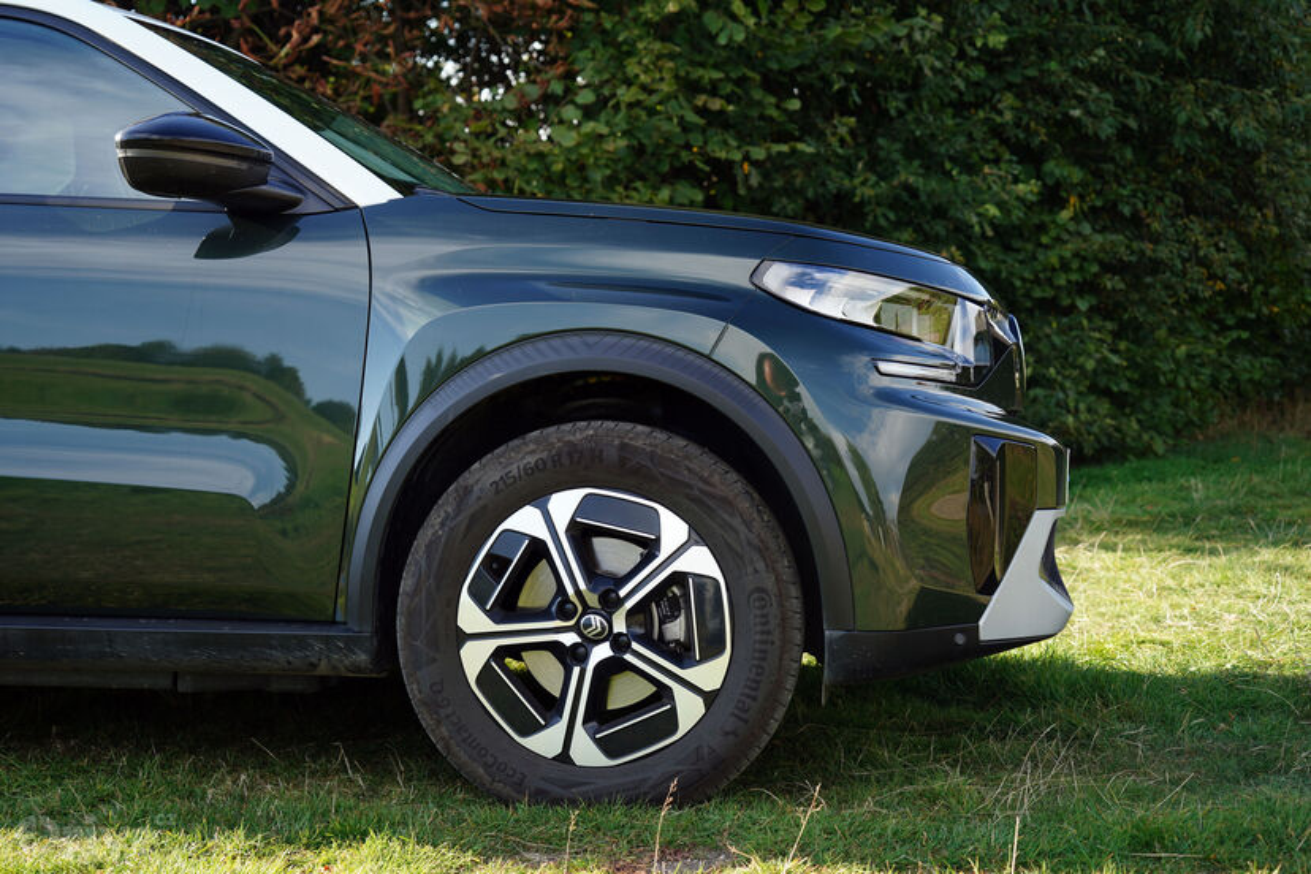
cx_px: 656
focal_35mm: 49
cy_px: 437
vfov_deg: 27.5
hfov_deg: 40.3
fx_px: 1784
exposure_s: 1/125
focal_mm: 49
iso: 100
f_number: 4.5
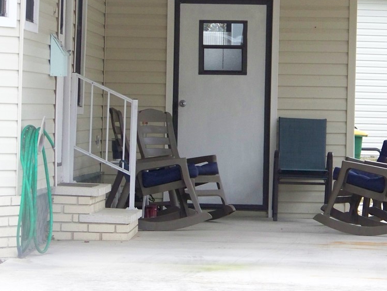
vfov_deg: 7.4
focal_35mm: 202
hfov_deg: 9.8
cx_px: 244
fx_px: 2259
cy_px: 108
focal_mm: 24
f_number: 3.2
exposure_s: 1/500
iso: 320
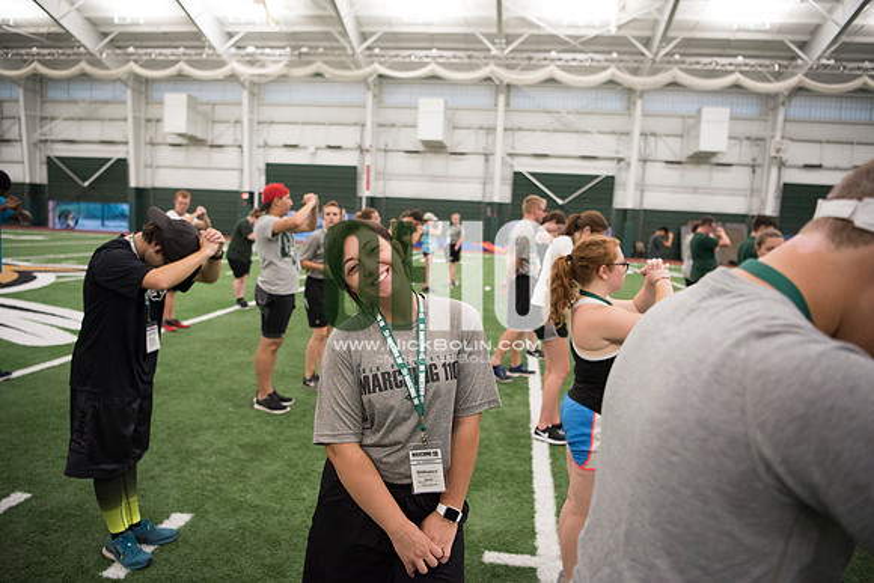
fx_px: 680
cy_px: 292
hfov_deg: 65.5
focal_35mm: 28
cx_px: 437
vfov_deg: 46.4
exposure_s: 1/200
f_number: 2.8
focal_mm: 28
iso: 2000
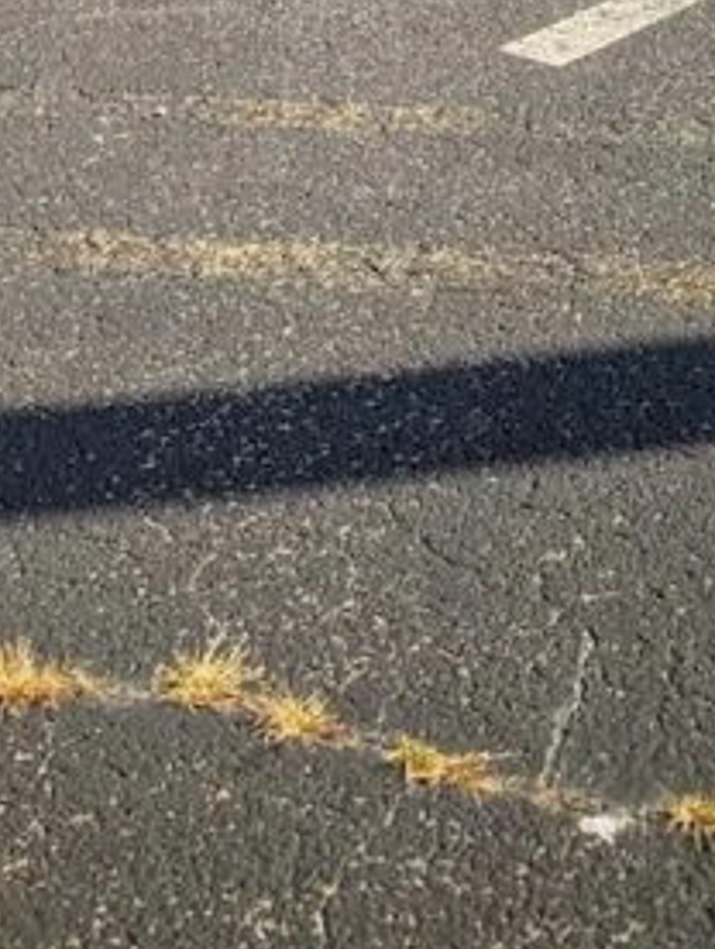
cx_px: -26
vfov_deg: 18.1
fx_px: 2444
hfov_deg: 16.3
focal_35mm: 89
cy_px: -681
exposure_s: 1/35
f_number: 1.9
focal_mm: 6.81
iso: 51
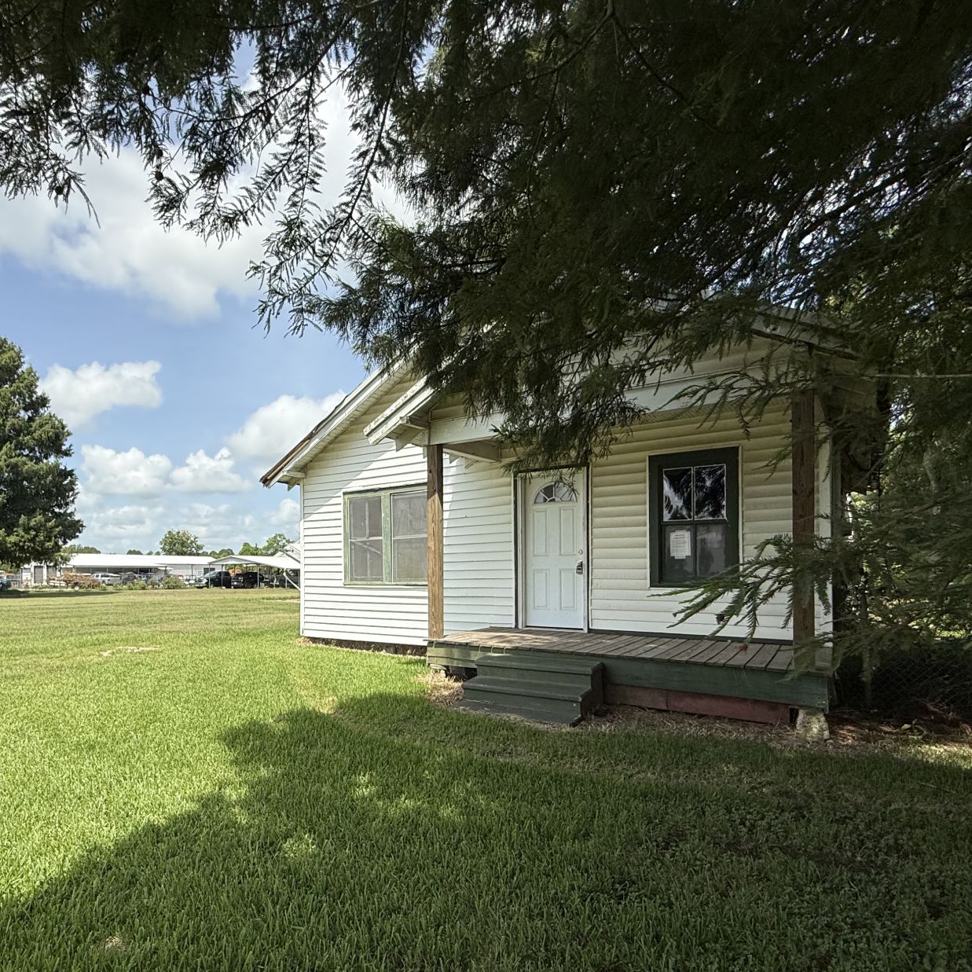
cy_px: 578
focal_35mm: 20
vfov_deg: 74.1
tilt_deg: +0.7
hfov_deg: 73.0
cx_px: 339
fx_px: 635
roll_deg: -1.1
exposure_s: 1/2092
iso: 50
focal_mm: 2.22
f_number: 2.2
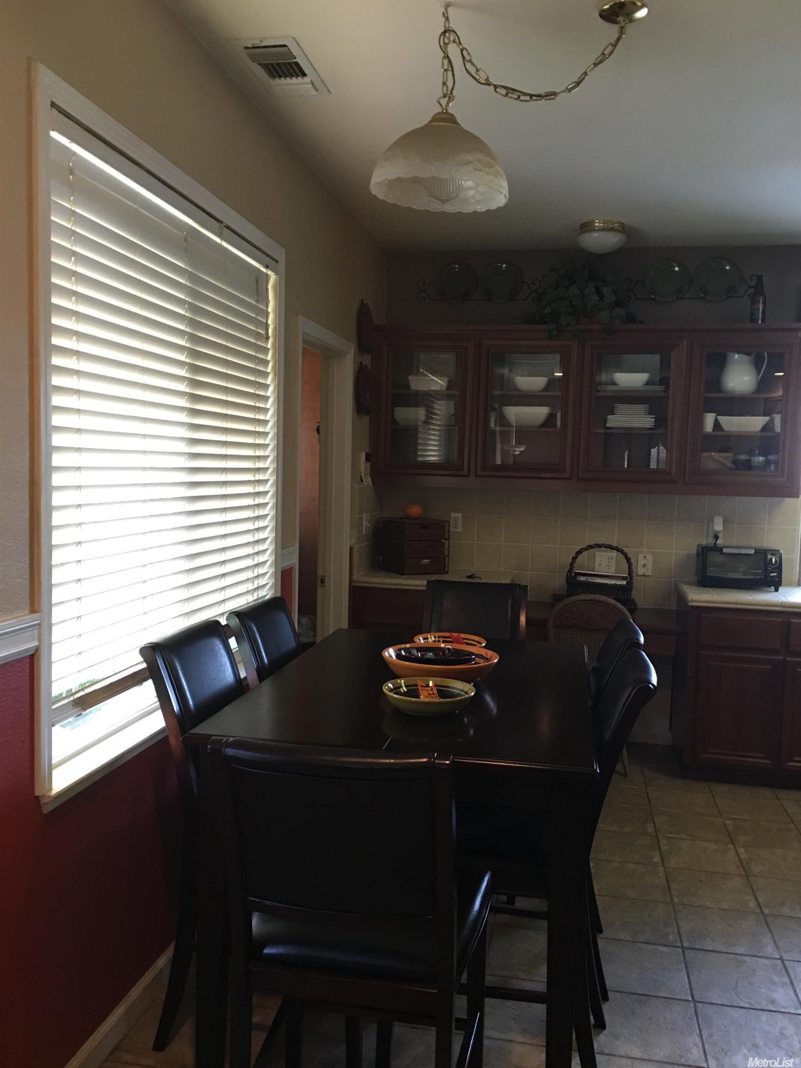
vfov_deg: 61.7
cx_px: 400
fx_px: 895
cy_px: 534
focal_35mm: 29
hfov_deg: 48.2
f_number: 2.2
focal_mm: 4.15
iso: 64
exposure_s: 1/15
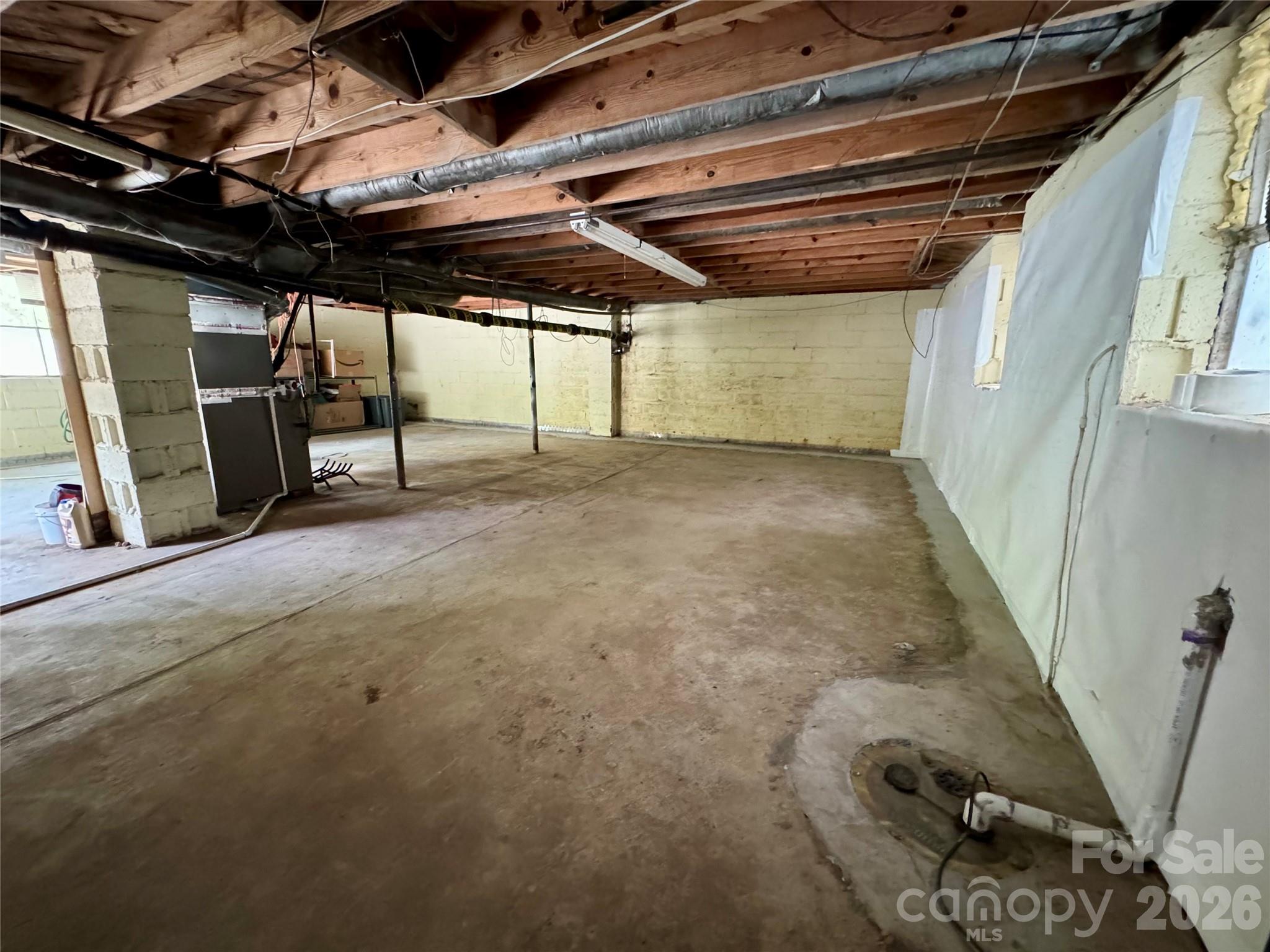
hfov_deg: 102.1
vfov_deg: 85.7
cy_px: 476
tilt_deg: -13.5
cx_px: 635
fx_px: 514
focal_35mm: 14
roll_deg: -0.9
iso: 1250
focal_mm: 2.22
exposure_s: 1/60
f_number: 2.2
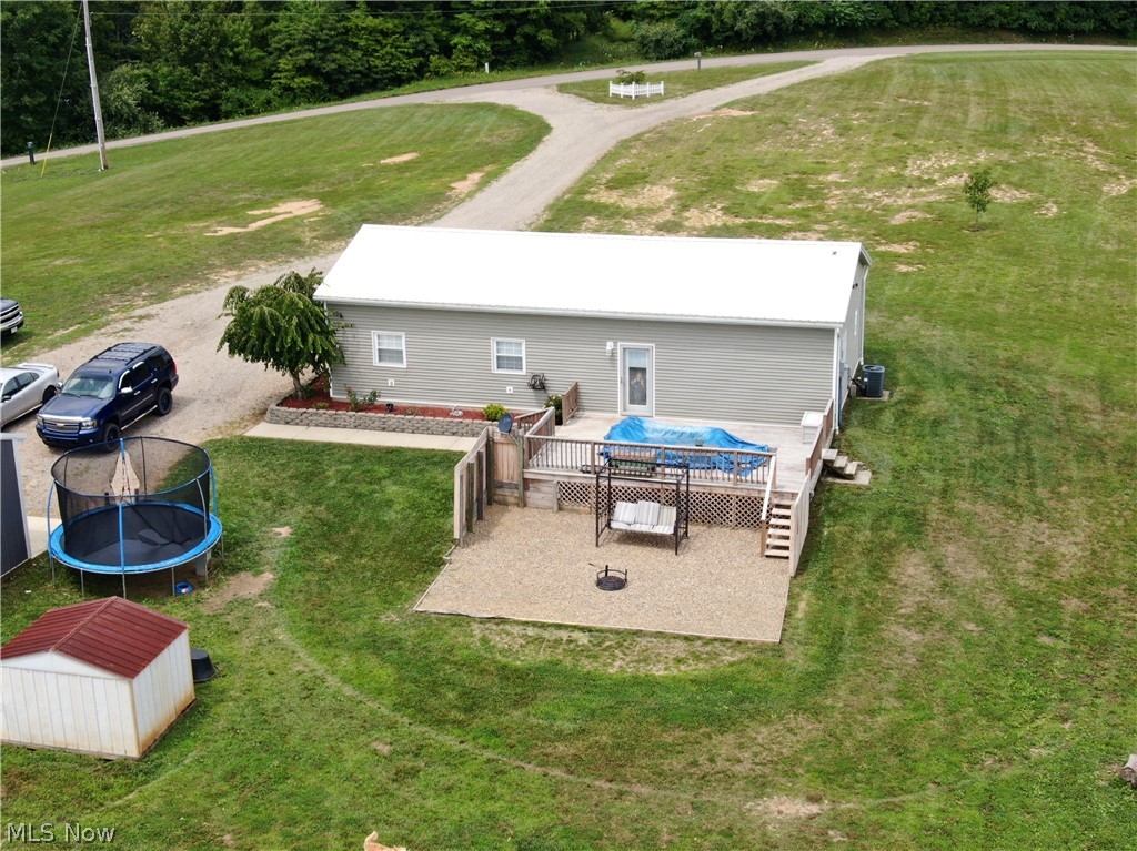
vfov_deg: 31.5
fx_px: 1510
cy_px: 426
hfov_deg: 41.3
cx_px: 568
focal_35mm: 46
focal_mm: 8.23
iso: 100
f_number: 3.7
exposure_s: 1/400
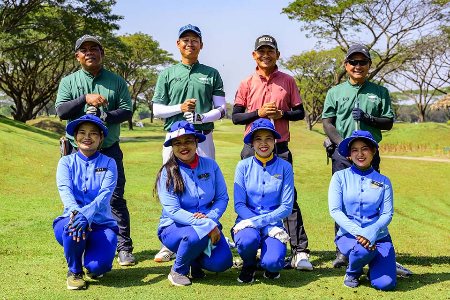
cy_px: 150
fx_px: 562
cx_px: 225
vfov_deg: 29.9
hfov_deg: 43.6
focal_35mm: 45
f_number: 5
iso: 640
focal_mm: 45
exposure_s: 1/1600
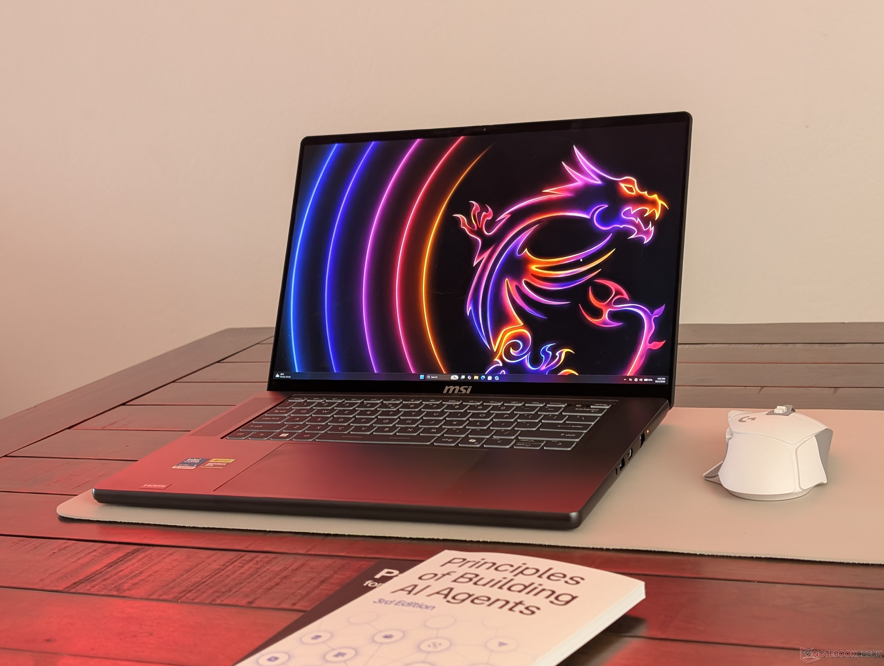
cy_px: 333
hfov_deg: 38.9
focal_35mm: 49
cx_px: 442
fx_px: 1253
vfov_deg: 29.7
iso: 81
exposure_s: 1/23.8
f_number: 1.68
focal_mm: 6.9
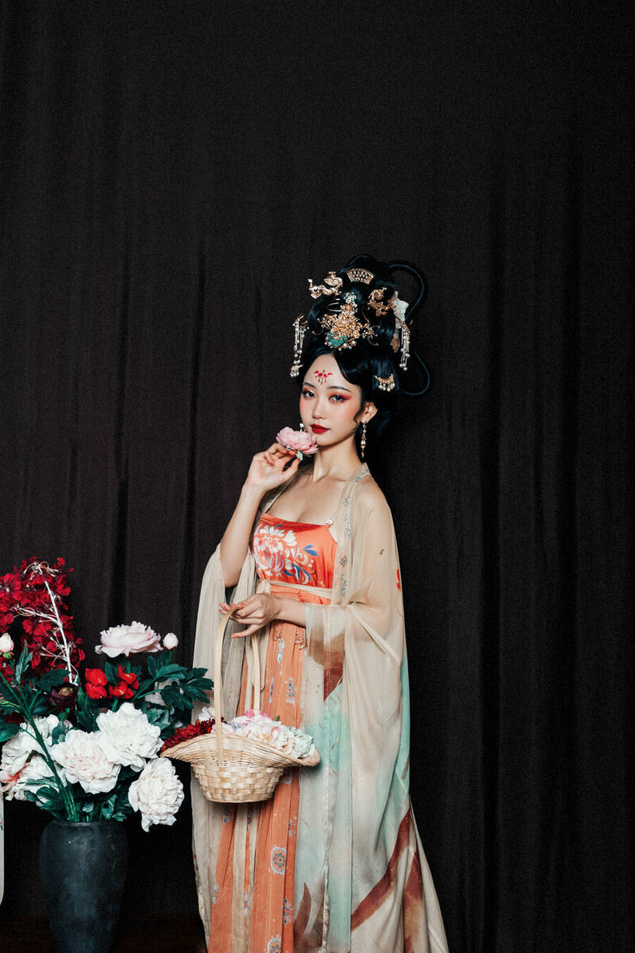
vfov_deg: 32.8
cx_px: 232
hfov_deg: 22.2
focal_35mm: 61
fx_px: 1614
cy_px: 557
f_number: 6.3
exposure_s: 1/160
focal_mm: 46
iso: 100
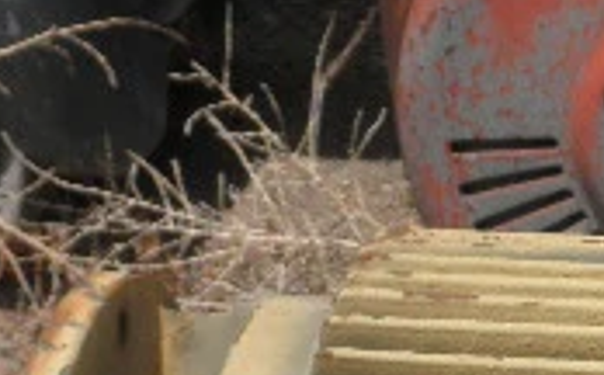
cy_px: 677
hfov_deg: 11.8
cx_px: 833
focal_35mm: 172
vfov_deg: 7.4
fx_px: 2826
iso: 64
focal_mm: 7.9
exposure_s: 1/160
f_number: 9.6
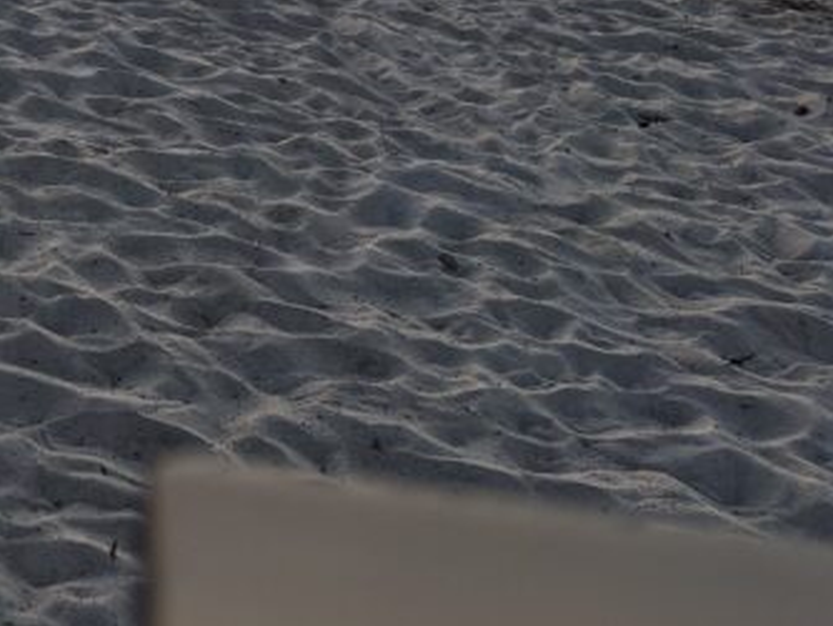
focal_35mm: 80
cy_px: -265
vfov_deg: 17.0
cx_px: -363
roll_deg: +0.5
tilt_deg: -9.7
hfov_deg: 21.2
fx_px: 1926
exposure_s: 1/1080
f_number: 1.6
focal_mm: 5.96
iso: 50
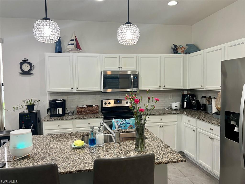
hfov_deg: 67.3
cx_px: 122
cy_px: 92
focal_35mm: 26
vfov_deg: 53.1
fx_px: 184
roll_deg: +0.8
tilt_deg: -3.4
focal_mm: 5.7
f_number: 1.5
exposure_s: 1/60
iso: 80
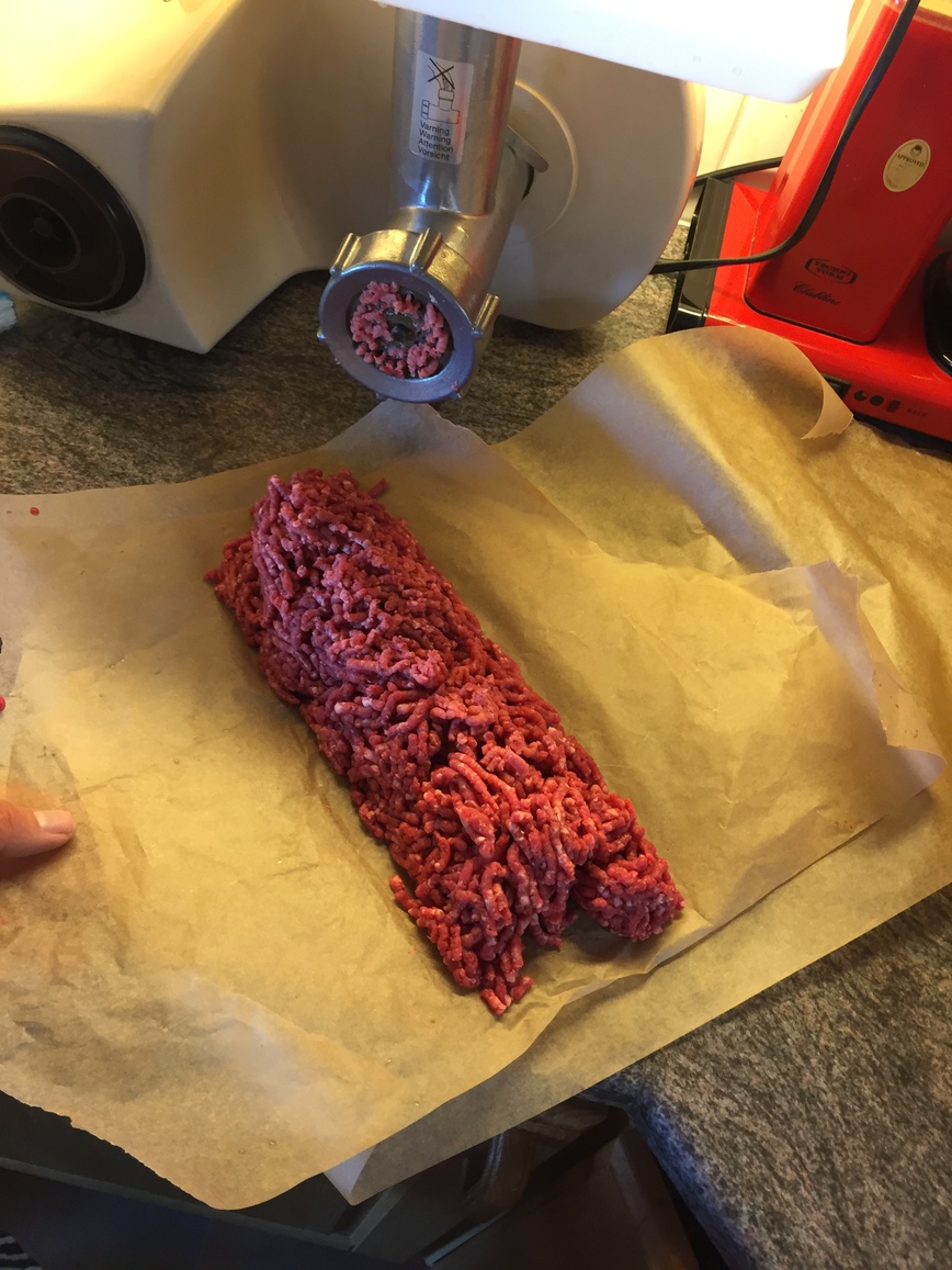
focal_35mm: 29
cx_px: 476
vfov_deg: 61.7
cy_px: 635
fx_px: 1063
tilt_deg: -54.5
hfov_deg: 48.2
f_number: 2.2
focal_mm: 4.15
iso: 125
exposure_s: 1/33
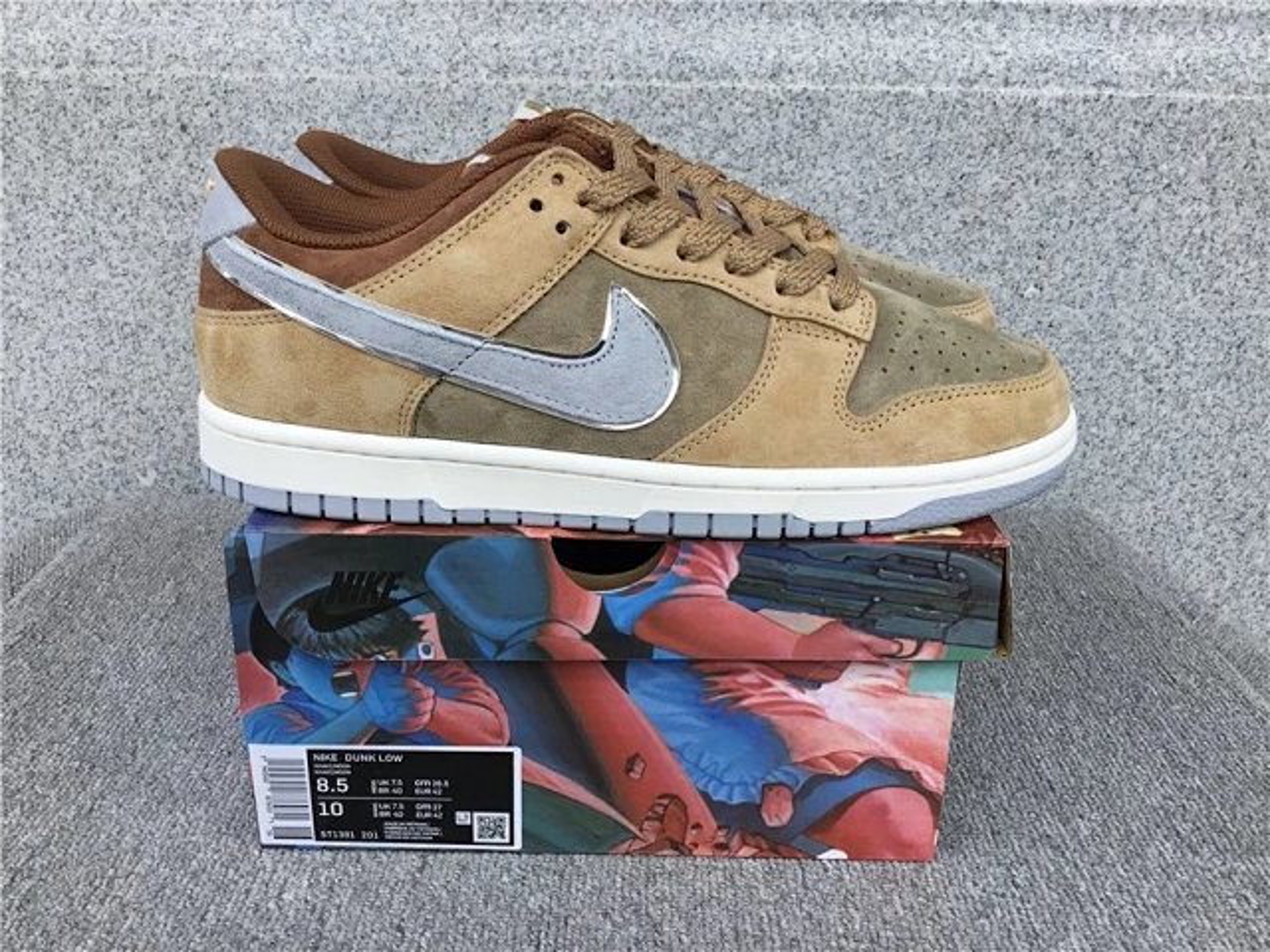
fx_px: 1137
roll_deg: -0.6
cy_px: 476
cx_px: 635
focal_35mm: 31
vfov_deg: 45.4
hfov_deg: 58.4
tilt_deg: -20.5
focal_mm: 3.3
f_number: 2.4
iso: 25
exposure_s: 1/503
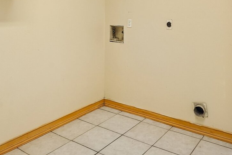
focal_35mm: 36
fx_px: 232
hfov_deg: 52.5
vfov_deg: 34.6
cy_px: 13
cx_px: 146
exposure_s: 1/30
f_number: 8
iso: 250
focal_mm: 16
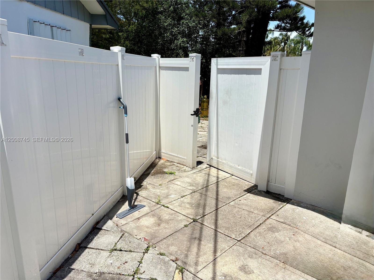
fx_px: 281
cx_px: 187
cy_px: 140
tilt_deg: -13.2
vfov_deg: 53.1
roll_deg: -0.6
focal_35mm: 26
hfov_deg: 67.3
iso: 50
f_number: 1.6
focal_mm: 5.96
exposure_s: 1/4950
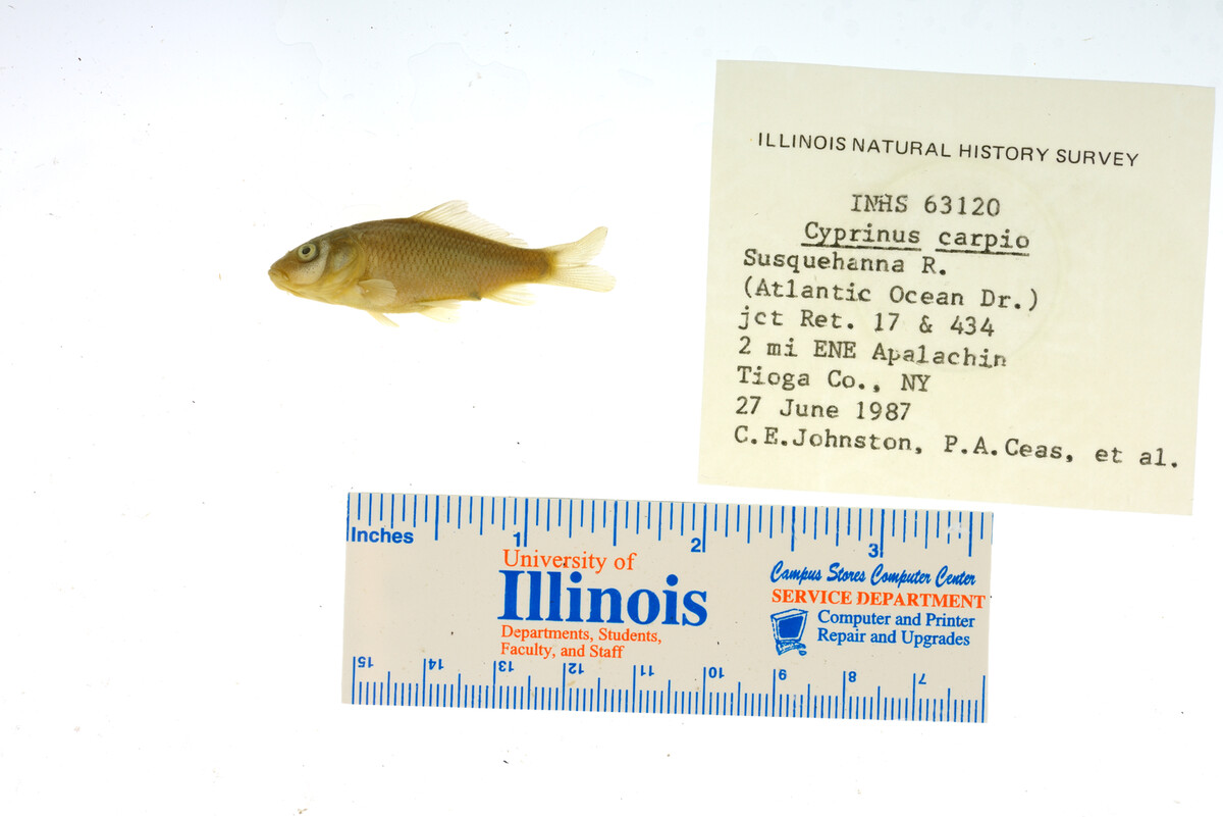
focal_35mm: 60
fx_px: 2039
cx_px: 612
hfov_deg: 33.4
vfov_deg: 22.6
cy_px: 408
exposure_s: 1/200
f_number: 10
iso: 100
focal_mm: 60
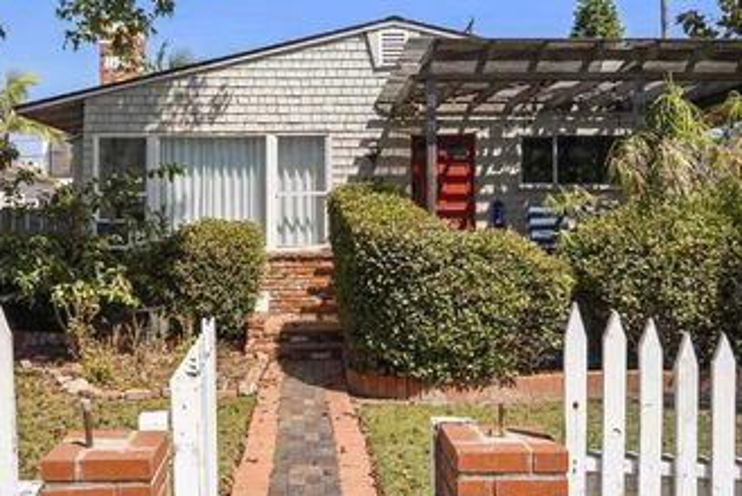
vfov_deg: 35.9
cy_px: 212
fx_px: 763
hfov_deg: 51.6
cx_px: 302
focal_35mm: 37
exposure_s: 1/400
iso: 500
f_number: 9
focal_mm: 19
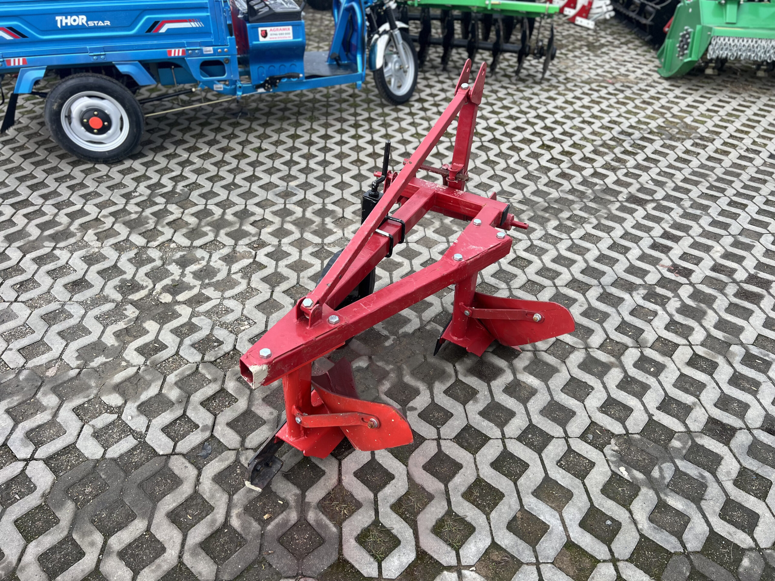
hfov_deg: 67.3
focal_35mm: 26
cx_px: 388
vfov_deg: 53.1
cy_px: 290
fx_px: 582
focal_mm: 5.7
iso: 50
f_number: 1.5
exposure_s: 1/743
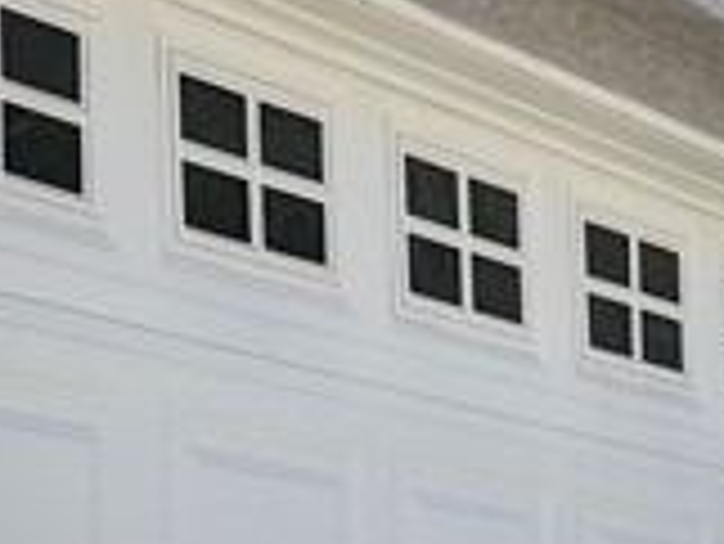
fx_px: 3328
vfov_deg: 9.3
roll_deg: +1.3
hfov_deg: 12.1
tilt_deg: +3.7
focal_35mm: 159
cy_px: 611
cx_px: 863
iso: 32
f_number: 1.6
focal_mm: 5.1
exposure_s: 1/3003
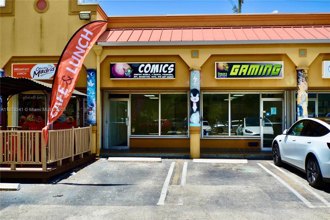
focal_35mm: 36
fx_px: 330
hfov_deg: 53.1
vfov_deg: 36.9
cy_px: 110
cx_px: 165
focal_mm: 24
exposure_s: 1/200
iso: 100
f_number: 7.1
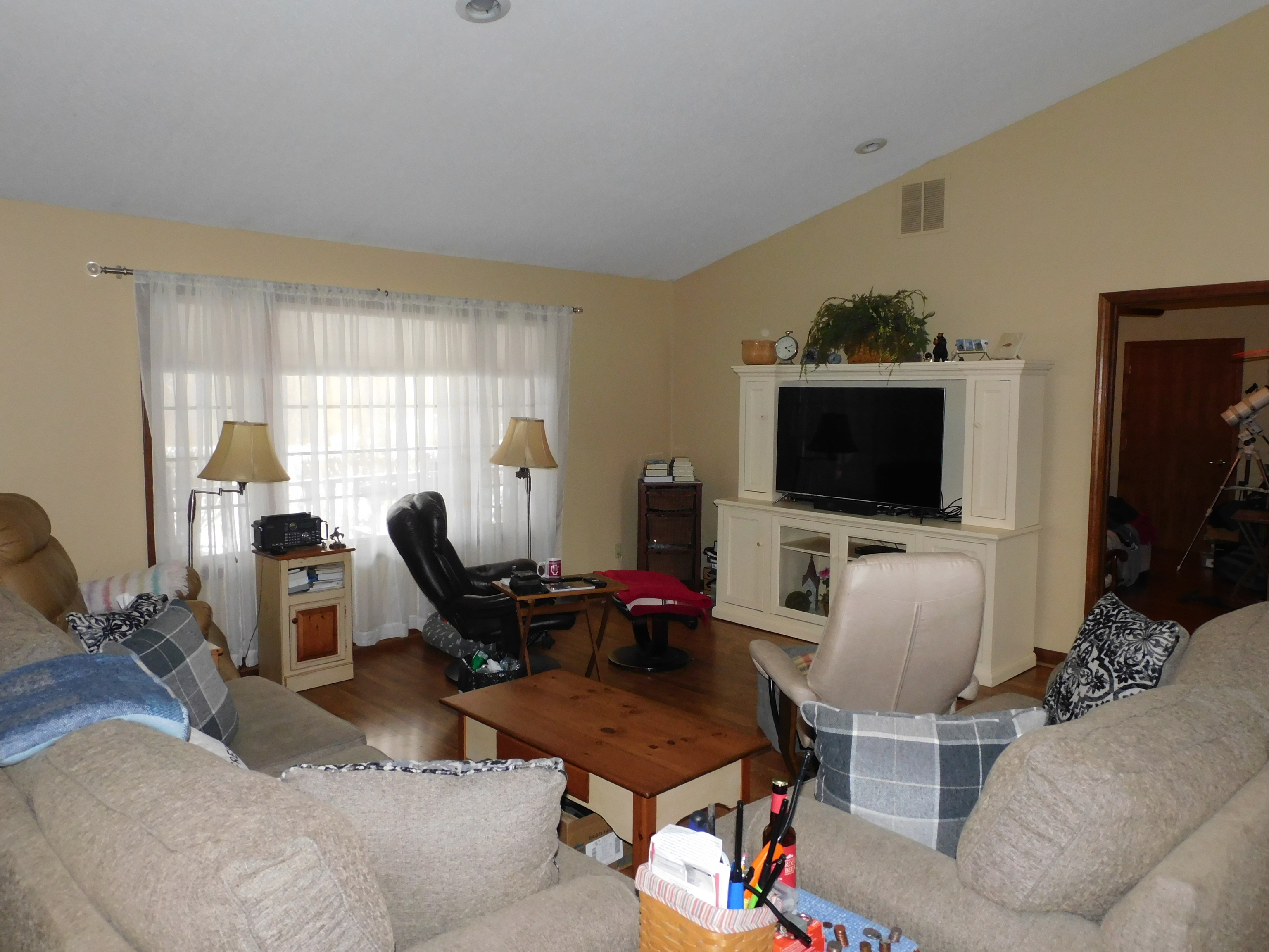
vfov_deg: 56.8
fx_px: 880
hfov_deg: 71.6
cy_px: 476
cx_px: 634
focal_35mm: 24
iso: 250
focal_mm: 4.3
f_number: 3.3
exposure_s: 1/30
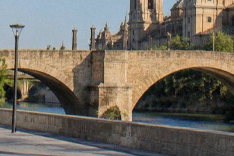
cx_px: 249
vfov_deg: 11.5
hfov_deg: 16.9
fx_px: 767
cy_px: -9
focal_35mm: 118
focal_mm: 47
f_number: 7.1
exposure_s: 1/640
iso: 500
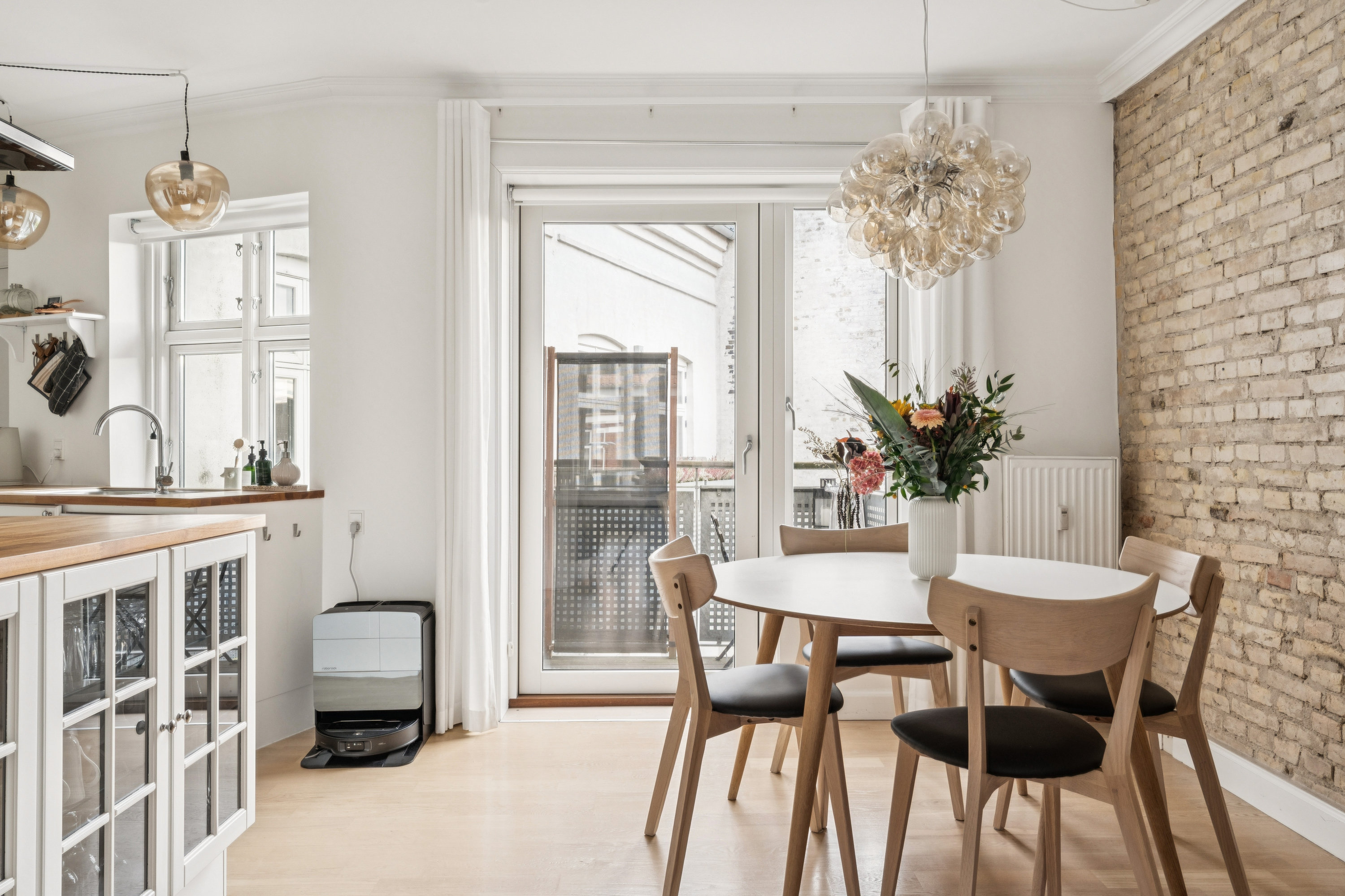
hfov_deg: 71.5
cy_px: 448
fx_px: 934
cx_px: 672
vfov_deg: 51.3
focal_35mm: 25
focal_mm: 25
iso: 800
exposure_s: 1/15
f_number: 11
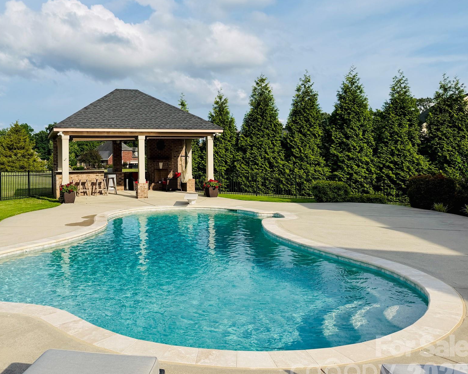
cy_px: 163
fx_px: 429
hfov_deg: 56.2
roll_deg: +1.1
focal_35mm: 31
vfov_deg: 47.0
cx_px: 163
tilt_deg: +0.2
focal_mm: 6.76
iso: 80
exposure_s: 1/6173
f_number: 1.78
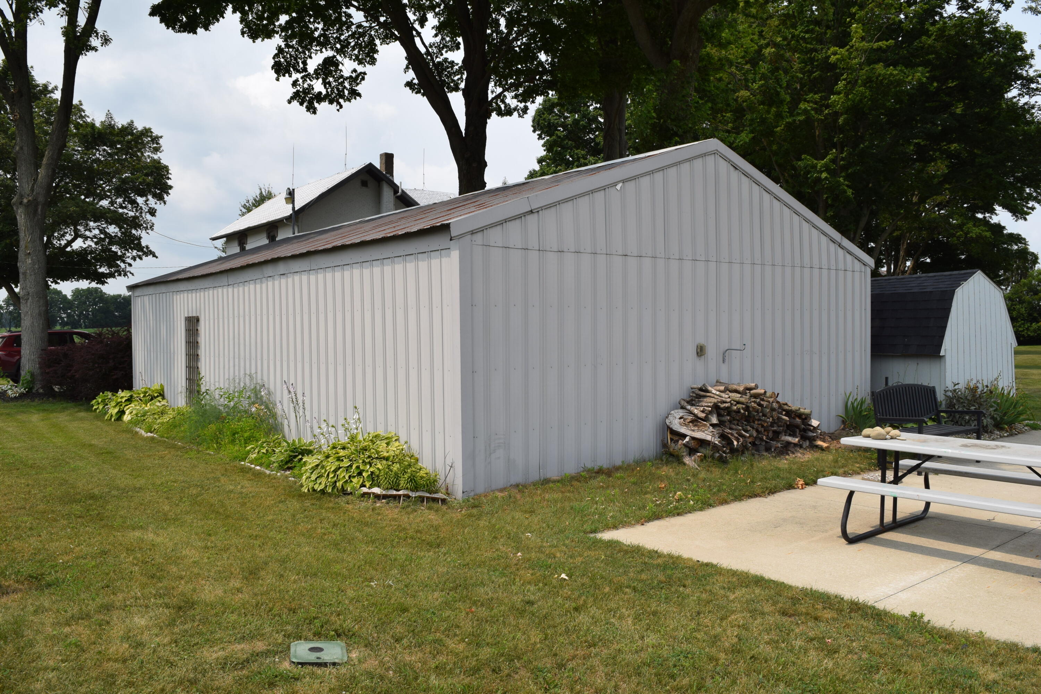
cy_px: 347
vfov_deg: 47.9
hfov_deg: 67.4
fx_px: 781
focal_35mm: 27
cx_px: 520
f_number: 10
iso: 200
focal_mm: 18
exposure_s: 1/400
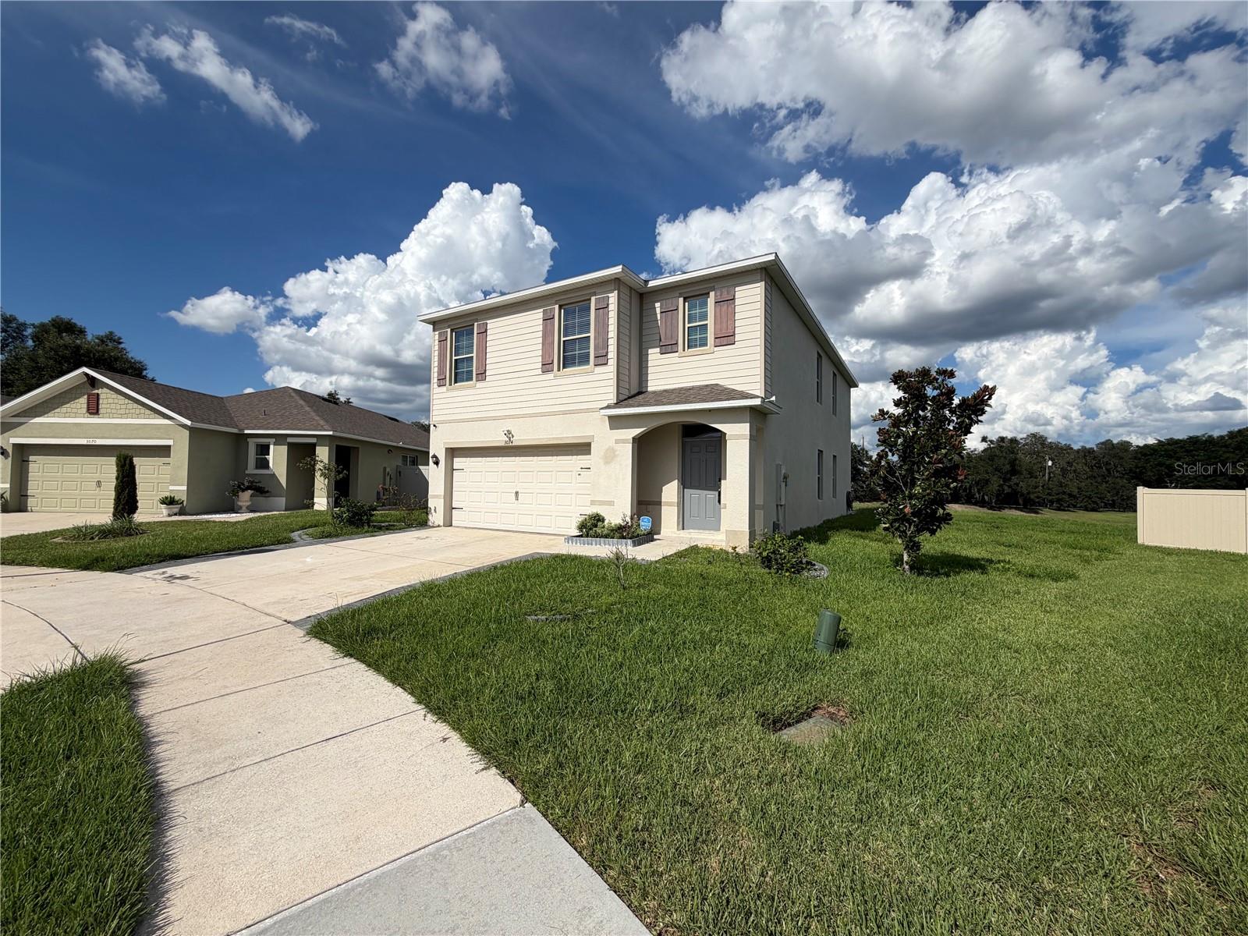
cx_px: 624
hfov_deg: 102.1
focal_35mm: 14
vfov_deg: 85.7
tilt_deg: +0.7
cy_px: 468
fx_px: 505
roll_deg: -0.5
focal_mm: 2.22
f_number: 2.2
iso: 20
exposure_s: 1/1848
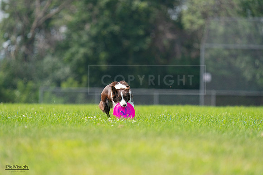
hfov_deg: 4.8
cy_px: 88
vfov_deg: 3.2
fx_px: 3164
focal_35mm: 433
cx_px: 132
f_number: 6.3
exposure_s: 1/4000
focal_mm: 433
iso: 1600
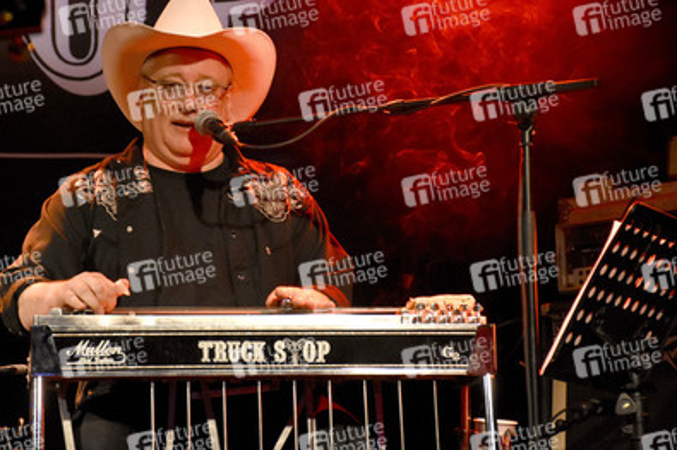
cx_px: 297
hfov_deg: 14.1
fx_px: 2736
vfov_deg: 9.4
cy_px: 229
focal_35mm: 146
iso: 3200
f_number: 5.3
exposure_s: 1/160
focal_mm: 85
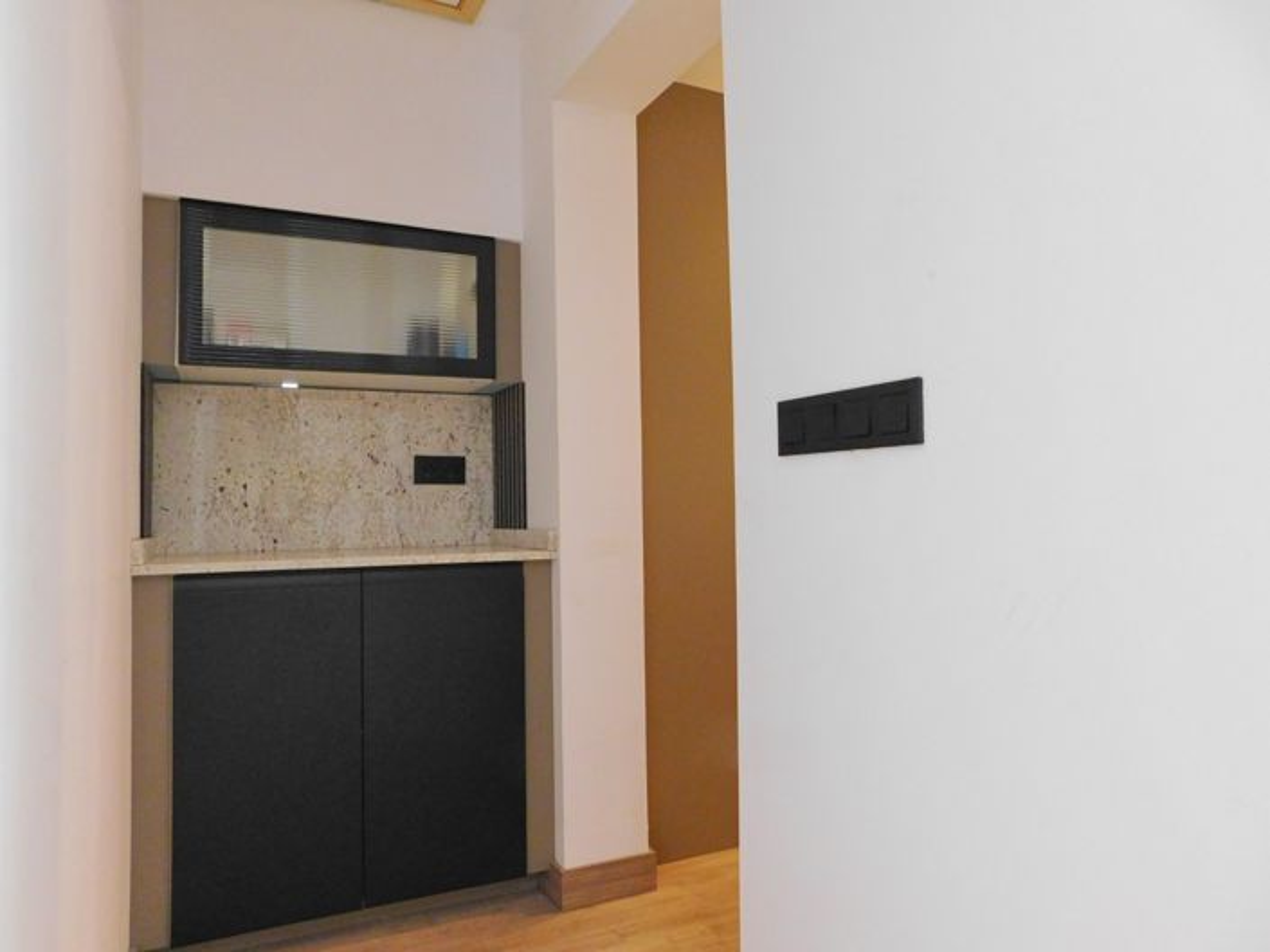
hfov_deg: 74.0
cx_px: 635
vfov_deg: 58.8
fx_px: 843
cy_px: 476
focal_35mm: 23
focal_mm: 4
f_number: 3
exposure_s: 1/20
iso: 400
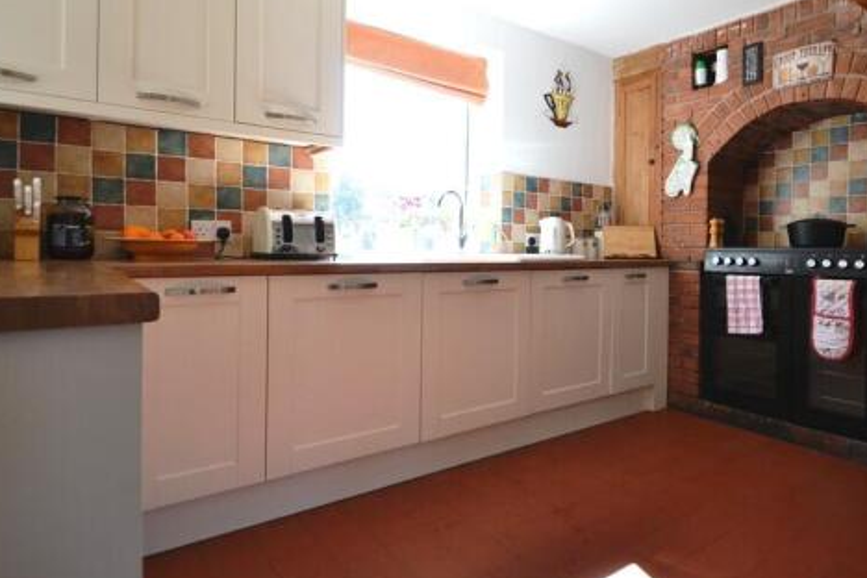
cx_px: 534
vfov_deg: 59.1
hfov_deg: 79.9
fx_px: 506
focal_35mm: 21
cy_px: 240
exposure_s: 1/125
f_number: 5.6
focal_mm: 10
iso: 360
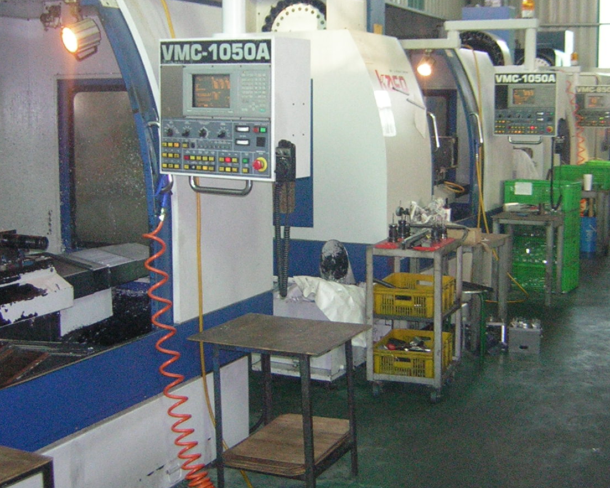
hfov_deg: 36.5
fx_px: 921
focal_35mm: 51
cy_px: 219
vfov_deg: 29.7
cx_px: 376
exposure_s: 1/30.7
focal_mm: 4.7
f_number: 2.6
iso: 193
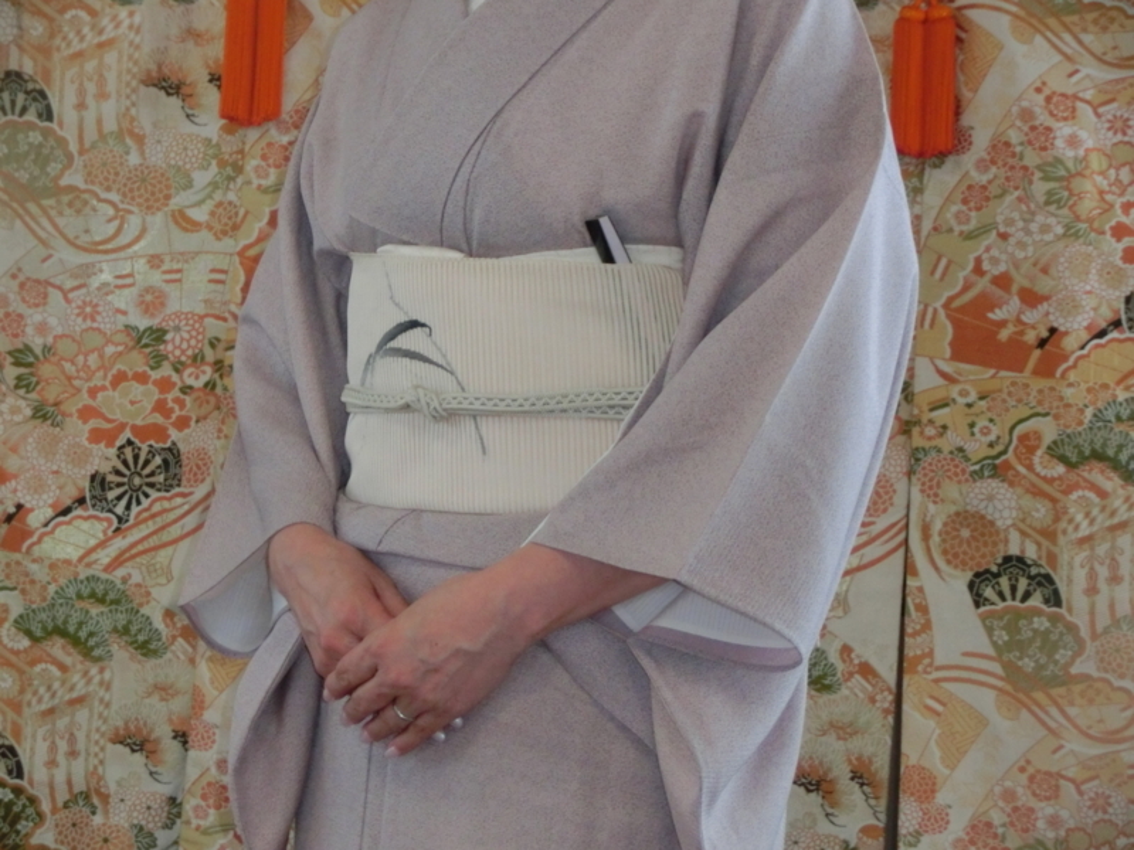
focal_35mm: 110
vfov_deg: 13.5
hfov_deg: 17.9
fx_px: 3604
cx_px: 567
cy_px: 425
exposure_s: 1/60
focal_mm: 19.54
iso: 500
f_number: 5.4
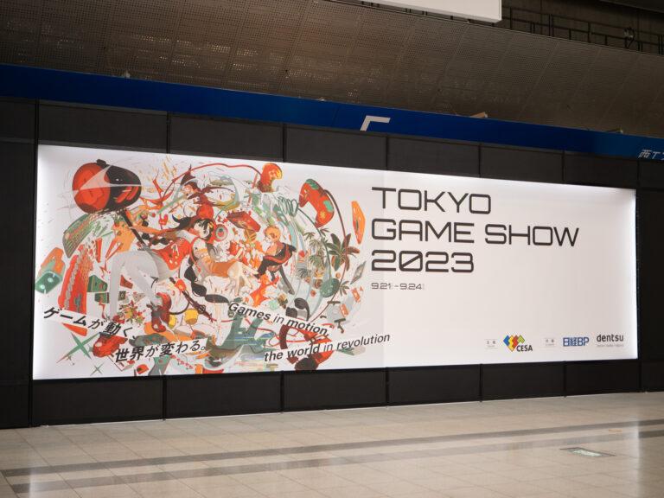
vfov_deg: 31.5
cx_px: 332
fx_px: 882
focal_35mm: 46
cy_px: 249
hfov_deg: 41.2
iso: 800
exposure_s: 1/500
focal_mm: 23
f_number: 1.7
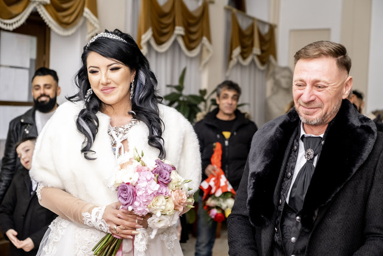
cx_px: 192
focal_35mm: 64
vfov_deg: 21.3
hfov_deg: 31.4
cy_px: 128
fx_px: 681
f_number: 2.8
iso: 1000
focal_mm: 42.7
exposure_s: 1/160
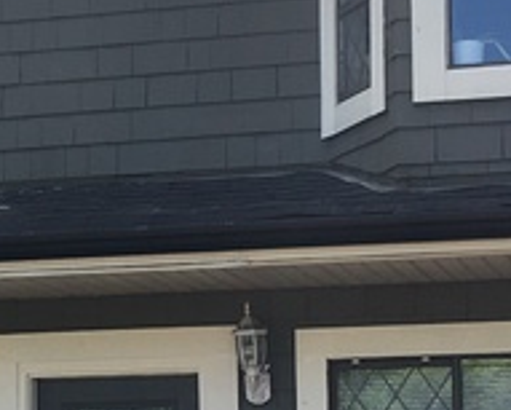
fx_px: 2239
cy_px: 319
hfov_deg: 12.9
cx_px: 29
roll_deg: -0.3
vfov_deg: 10.4
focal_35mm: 148
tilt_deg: +8.9
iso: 25
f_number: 2.2
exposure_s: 1/569
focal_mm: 4.15
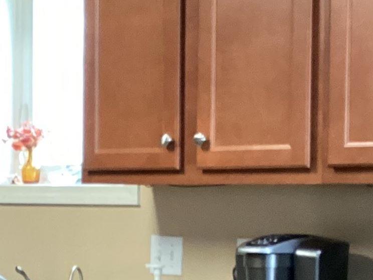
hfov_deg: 15.1
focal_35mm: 128
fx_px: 1379
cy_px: 248
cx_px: -8
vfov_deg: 11.5
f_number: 2.4
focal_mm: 3.3
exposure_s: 1/40
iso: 400
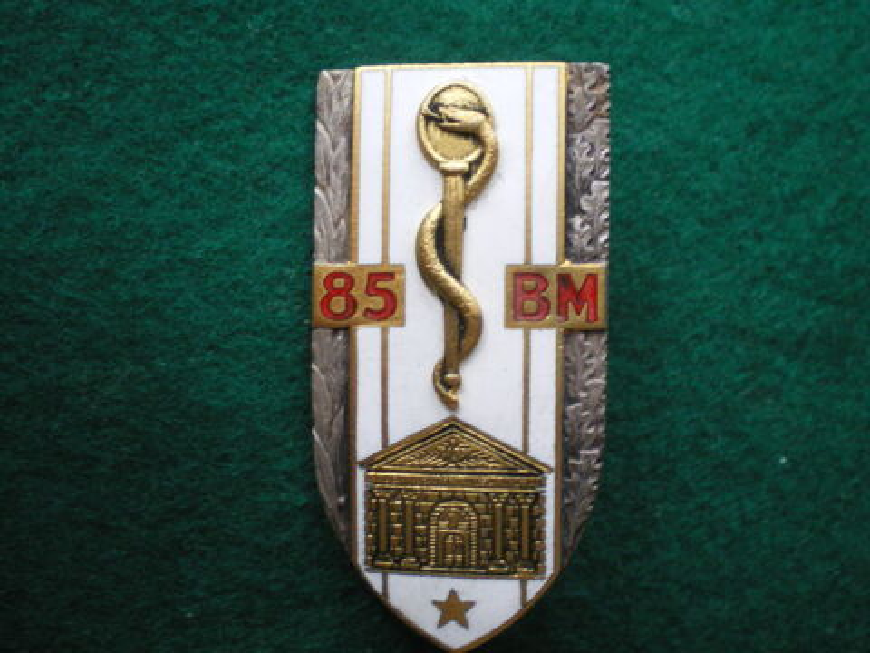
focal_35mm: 38
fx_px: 955
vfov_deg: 37.7
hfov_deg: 49.0
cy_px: 326
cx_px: 435
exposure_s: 1/30
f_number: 3.1
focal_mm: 6.3
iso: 400
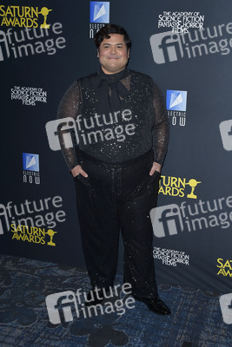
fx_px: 386
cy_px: 174
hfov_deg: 33.4
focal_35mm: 40
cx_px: 116
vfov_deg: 48.4
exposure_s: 1/250
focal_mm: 40
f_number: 6.3
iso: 320
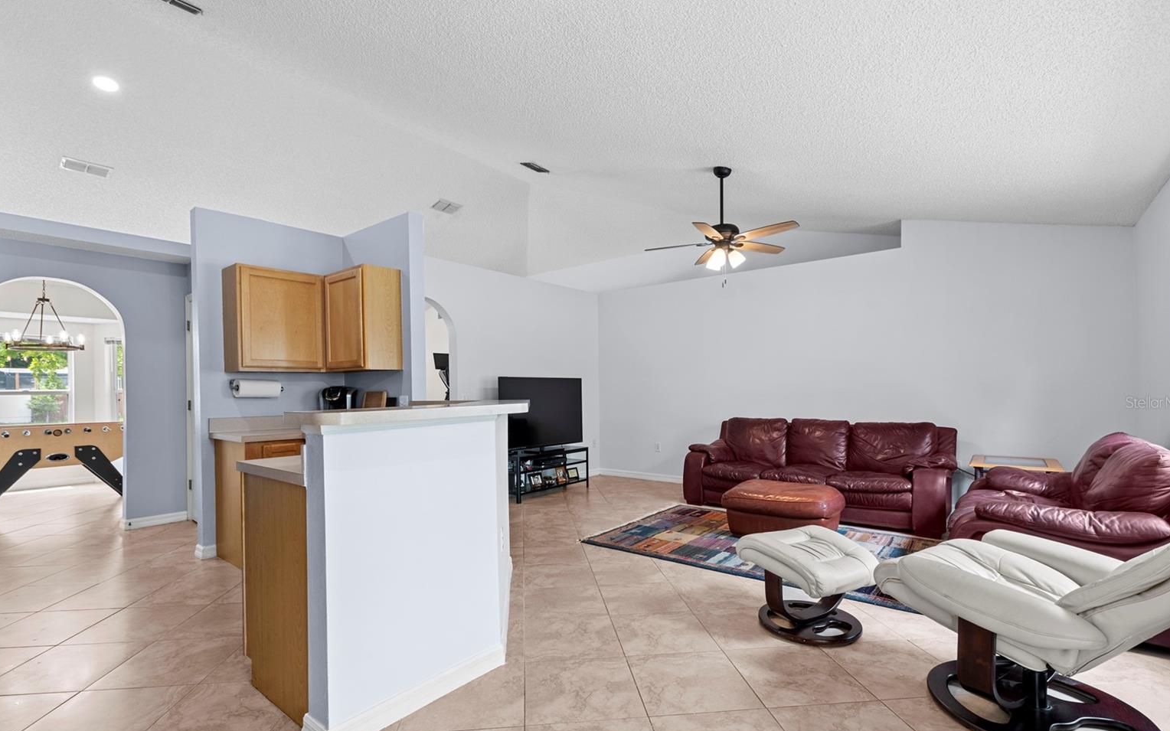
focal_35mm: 16
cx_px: 581
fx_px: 510
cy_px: 402
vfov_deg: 71.1
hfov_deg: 97.8
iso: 200
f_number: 9
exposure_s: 1/2
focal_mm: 10
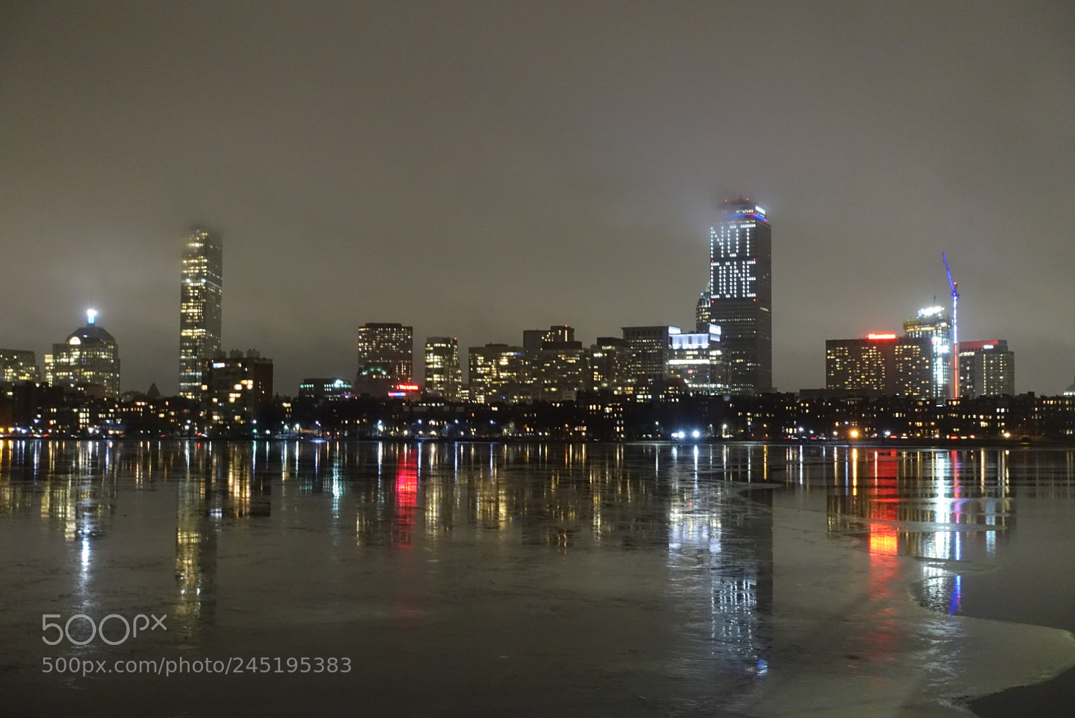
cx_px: 538
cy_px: 359
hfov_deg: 43.6
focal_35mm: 45
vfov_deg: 29.9
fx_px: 1345
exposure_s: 1/6
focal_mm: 16.62
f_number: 2.8
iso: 1600
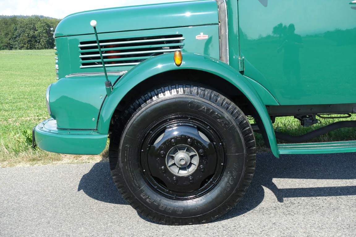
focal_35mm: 41
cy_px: 118
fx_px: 405
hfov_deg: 47.4
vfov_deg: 32.6
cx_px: 178
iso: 125
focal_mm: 15.1
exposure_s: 1/400
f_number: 4
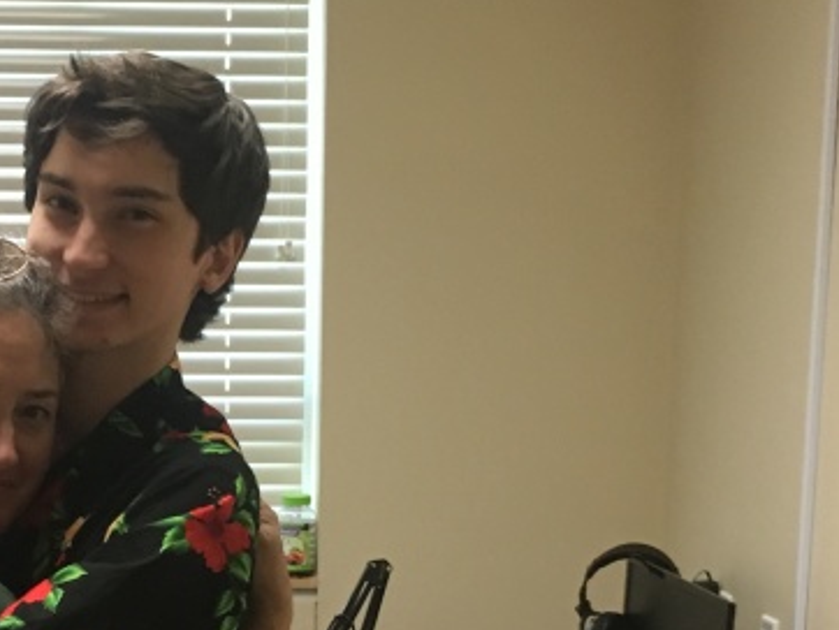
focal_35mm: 82
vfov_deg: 17.5
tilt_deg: -11.5
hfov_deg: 23.5
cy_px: 653
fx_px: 1989
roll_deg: -0.7
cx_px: 162
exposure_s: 1/30
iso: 160
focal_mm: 4.15
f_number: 2.2
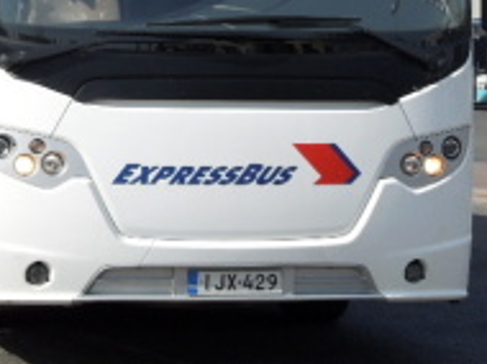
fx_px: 2557
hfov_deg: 10.9
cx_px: 113
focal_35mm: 182
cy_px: 42
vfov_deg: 8.1
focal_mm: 12.5
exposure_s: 1/640
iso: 100
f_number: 4.4
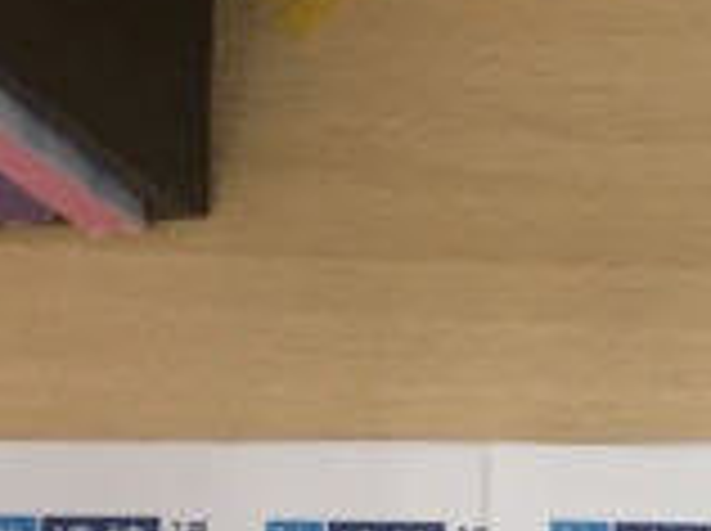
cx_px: 2156
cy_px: 1192
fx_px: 3856
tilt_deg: -84.1
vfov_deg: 7.5
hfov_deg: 8.7
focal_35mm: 188
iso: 32
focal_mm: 4.15
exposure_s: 1/40
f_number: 2.2
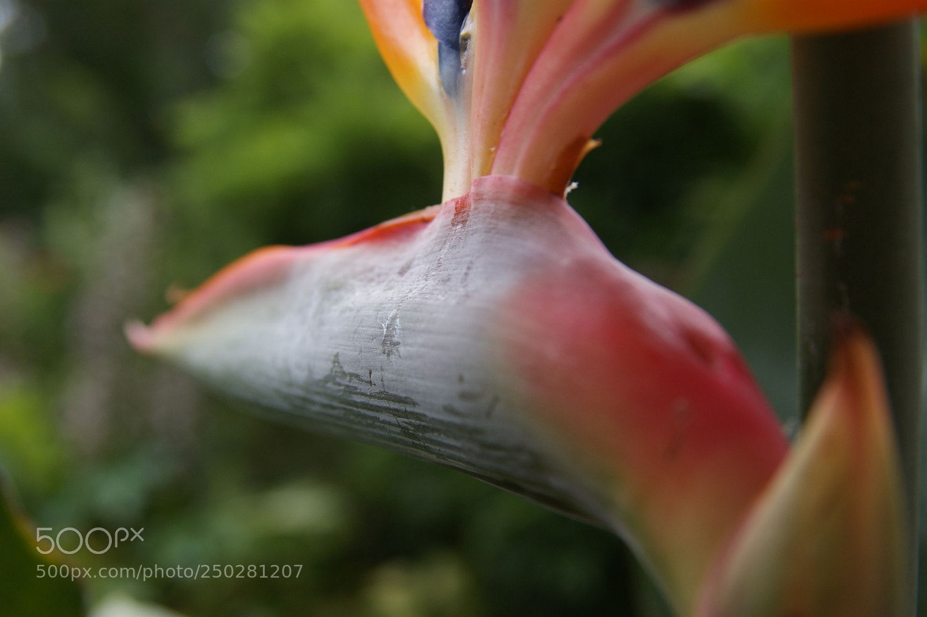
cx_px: 464
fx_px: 1081
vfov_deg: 31.9
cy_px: 308
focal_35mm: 42
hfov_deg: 46.4
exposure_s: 1/160
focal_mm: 28
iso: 100
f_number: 5.6
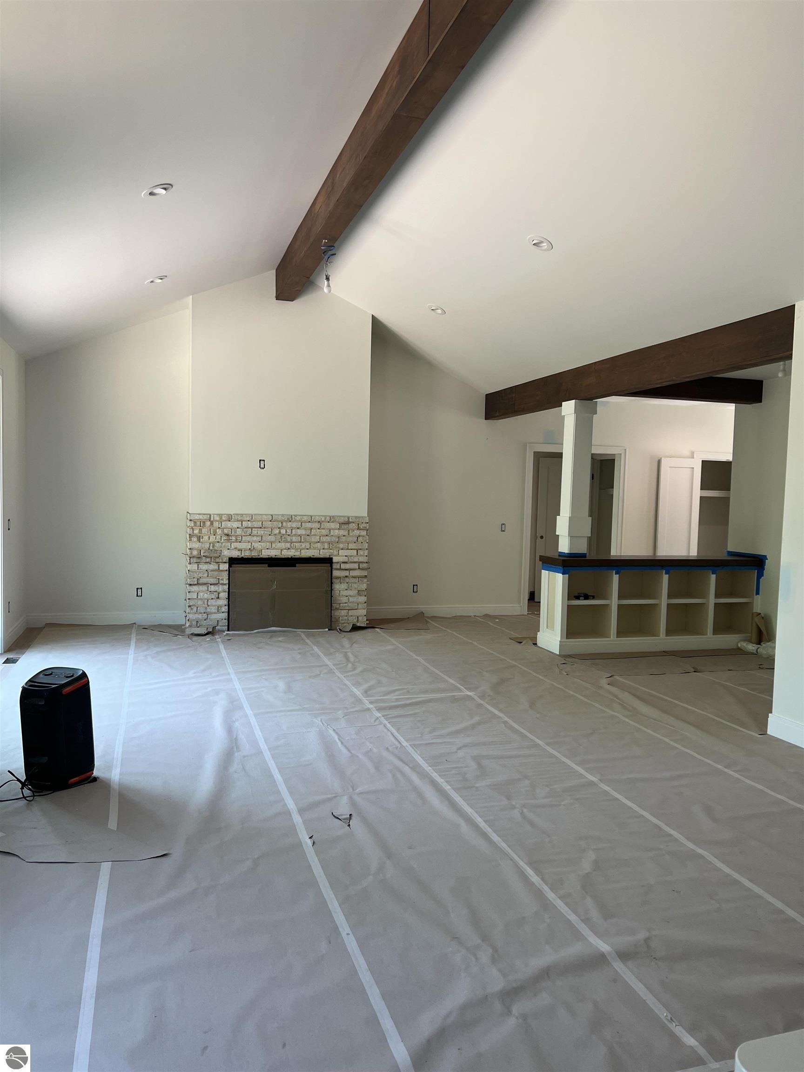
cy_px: 536
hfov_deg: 53.1
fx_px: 805
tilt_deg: -1.6
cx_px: 402
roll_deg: -1.0
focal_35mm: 26
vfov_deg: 67.3
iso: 64
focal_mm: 5.7
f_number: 1.5
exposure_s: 1/121
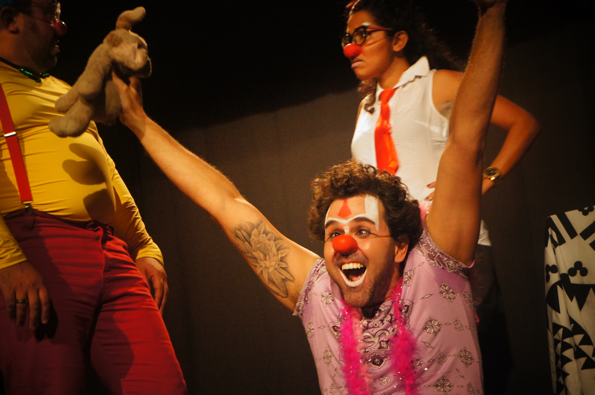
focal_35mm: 82
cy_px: 198
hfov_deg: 24.7
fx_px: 1361
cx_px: 298
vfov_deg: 16.5
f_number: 5.6
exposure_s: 1/40
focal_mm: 55
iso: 1600
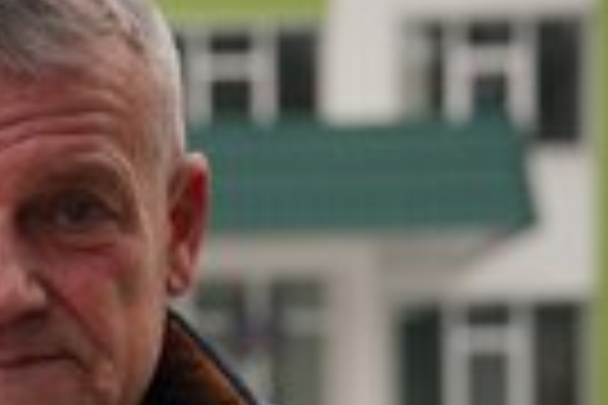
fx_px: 2094
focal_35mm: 124
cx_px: -68
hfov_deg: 16.0
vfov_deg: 10.9
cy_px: 434
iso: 320
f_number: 2.8
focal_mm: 42
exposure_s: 1/80
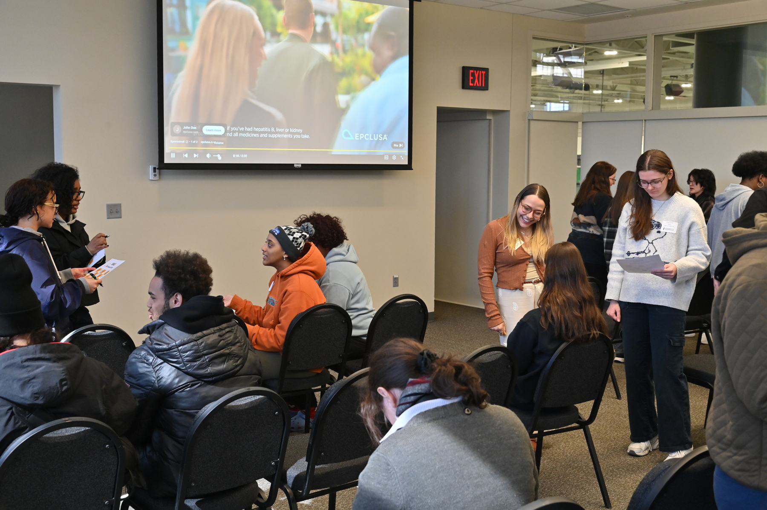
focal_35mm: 40
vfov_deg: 33.4
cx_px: 384
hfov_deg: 48.5
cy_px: 255
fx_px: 852
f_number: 6.3
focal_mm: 40
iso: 2000
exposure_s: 1/160
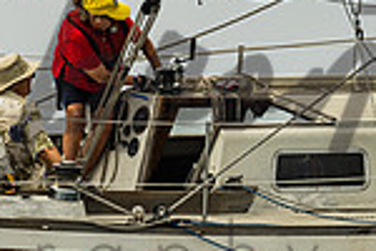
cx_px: 123
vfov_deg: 1.6
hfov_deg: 2.3
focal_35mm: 886
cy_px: 113
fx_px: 9253
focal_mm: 200
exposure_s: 1/1600
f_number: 6.3
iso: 400
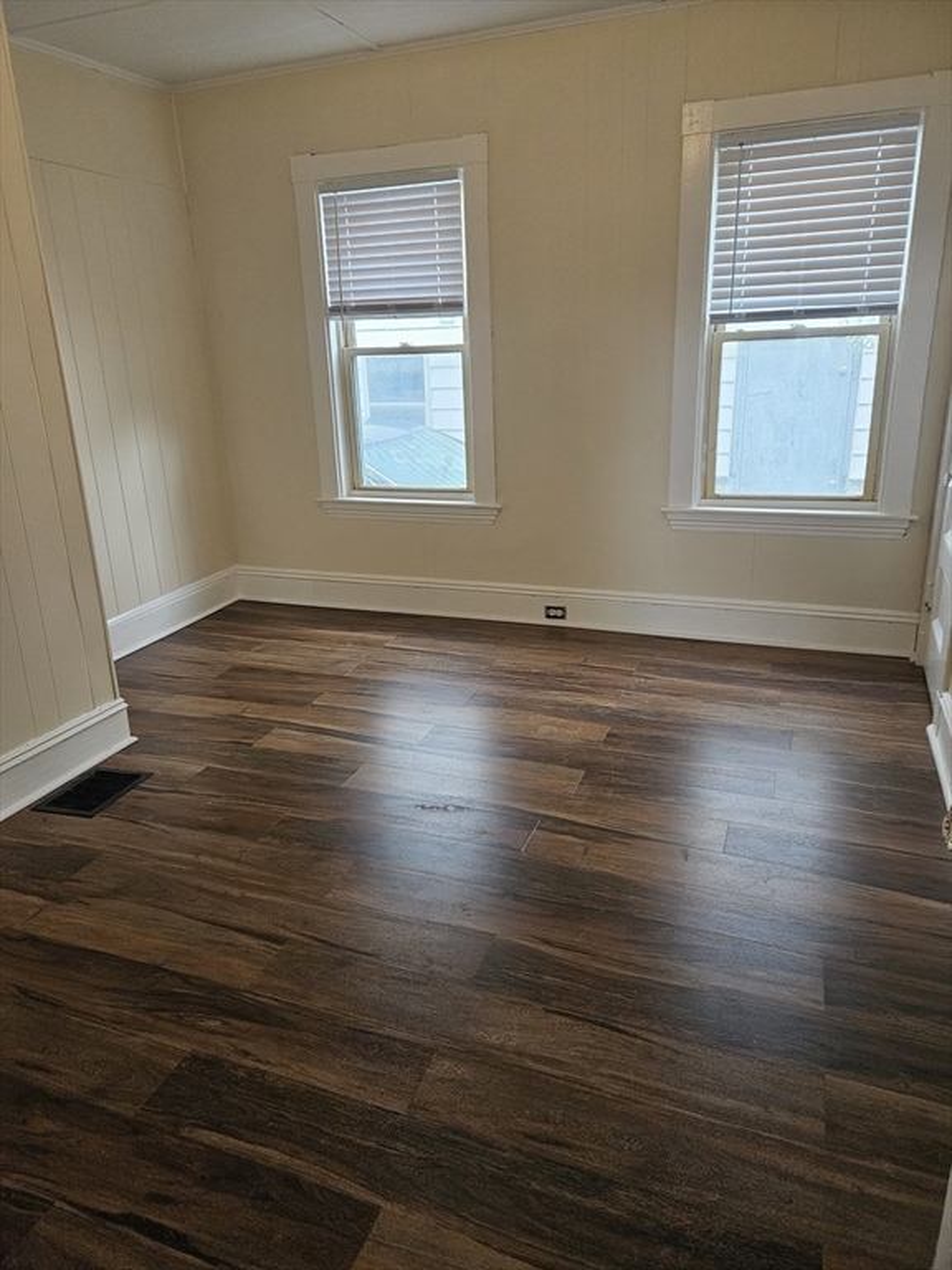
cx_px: 476
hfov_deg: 58.9
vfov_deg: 73.9
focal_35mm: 23
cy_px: 635
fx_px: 843
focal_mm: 5.4
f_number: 1.8
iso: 640
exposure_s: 1/170
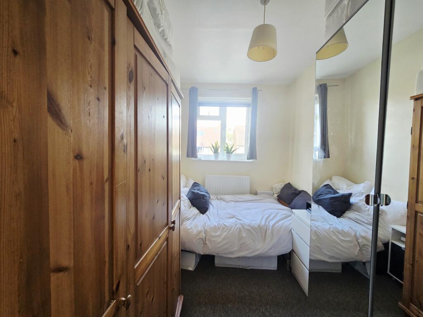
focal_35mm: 13
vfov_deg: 89.9
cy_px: 158
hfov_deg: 106.2
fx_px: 159
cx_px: 212
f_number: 2.2
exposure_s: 1/60.2
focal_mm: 2.2
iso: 160
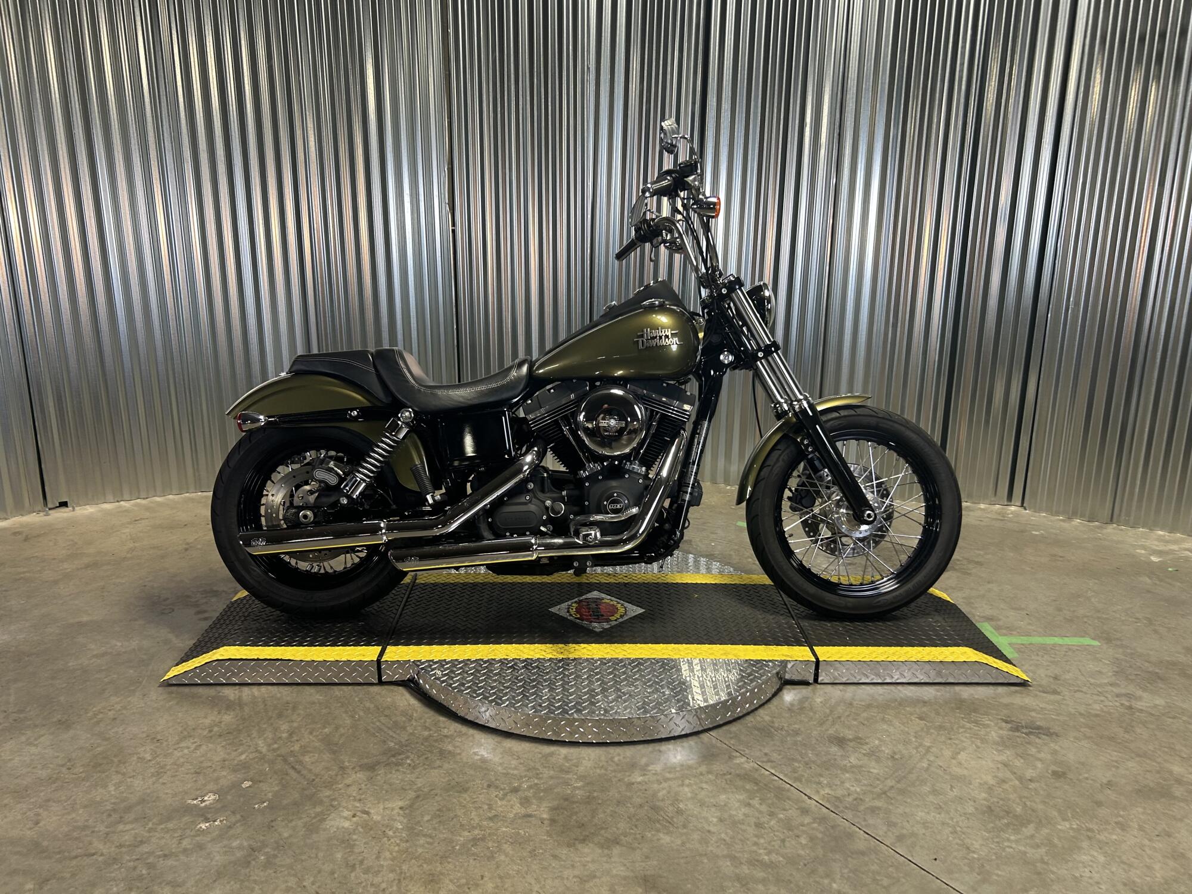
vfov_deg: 53.1
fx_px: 895
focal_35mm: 26
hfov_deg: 67.3
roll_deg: +0.6
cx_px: 596
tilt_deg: -15.4
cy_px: 447
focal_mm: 5.7
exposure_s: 1/60
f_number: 1.5
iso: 100
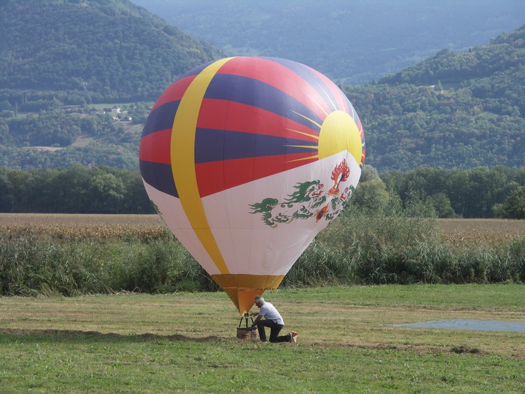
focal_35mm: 145
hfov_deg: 13.6
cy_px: 197
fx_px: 2199
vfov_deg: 10.2
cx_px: 262
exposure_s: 1/250
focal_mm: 37.5
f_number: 4
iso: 50
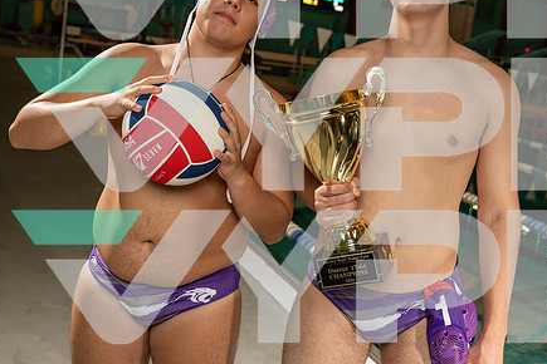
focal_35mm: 44
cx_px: 336
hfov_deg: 44.2
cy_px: 125
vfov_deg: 30.3
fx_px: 669
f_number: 4
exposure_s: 1/250
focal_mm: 33
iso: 500
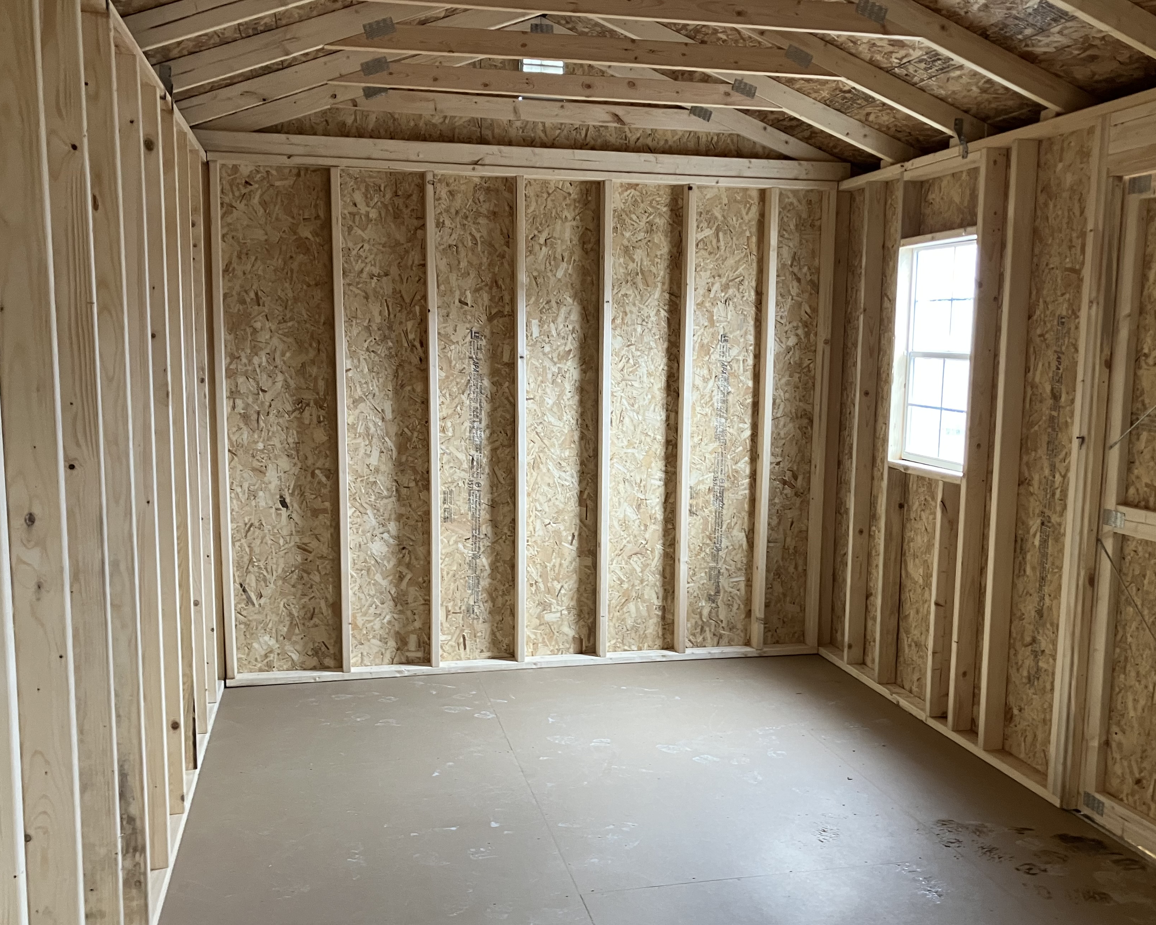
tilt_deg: -9.4
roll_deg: +0.1
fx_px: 1163
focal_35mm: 34
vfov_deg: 43.3
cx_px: 636
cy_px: 528
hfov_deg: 52.8
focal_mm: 3.99
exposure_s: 1/60
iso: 160
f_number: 1.8
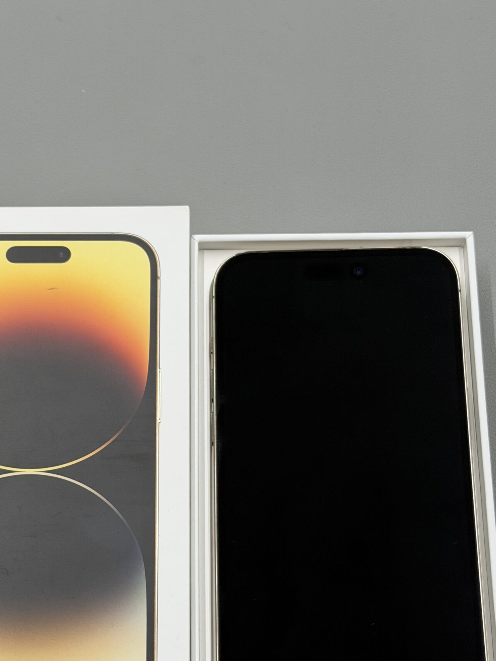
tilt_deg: -70.3
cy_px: 422
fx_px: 1376
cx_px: 164
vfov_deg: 26.9
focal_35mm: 72
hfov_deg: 20.4
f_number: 1.78
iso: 100
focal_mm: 6.76
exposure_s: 1/100
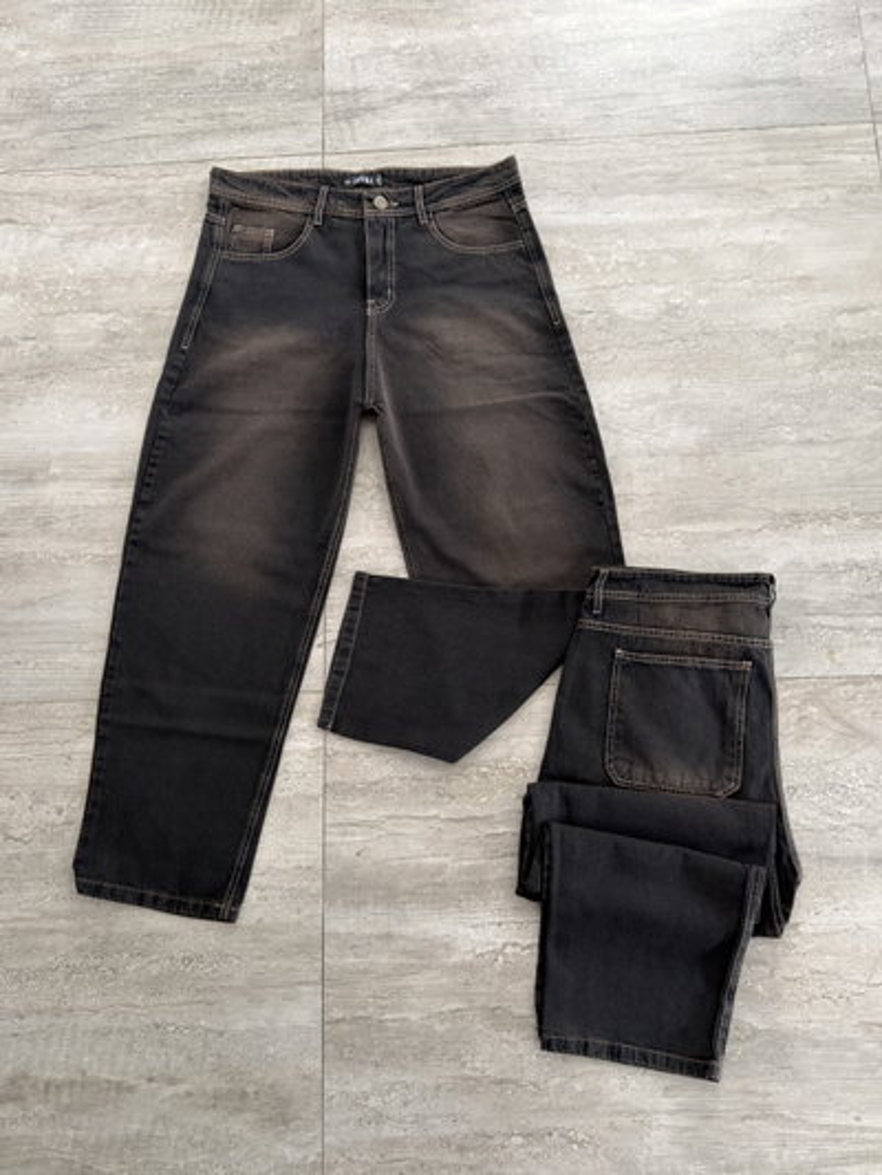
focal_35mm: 29
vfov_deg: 61.6
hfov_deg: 48.2
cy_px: 588
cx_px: 441
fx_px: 985
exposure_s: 1/60
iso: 250
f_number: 1.78
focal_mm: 6.76
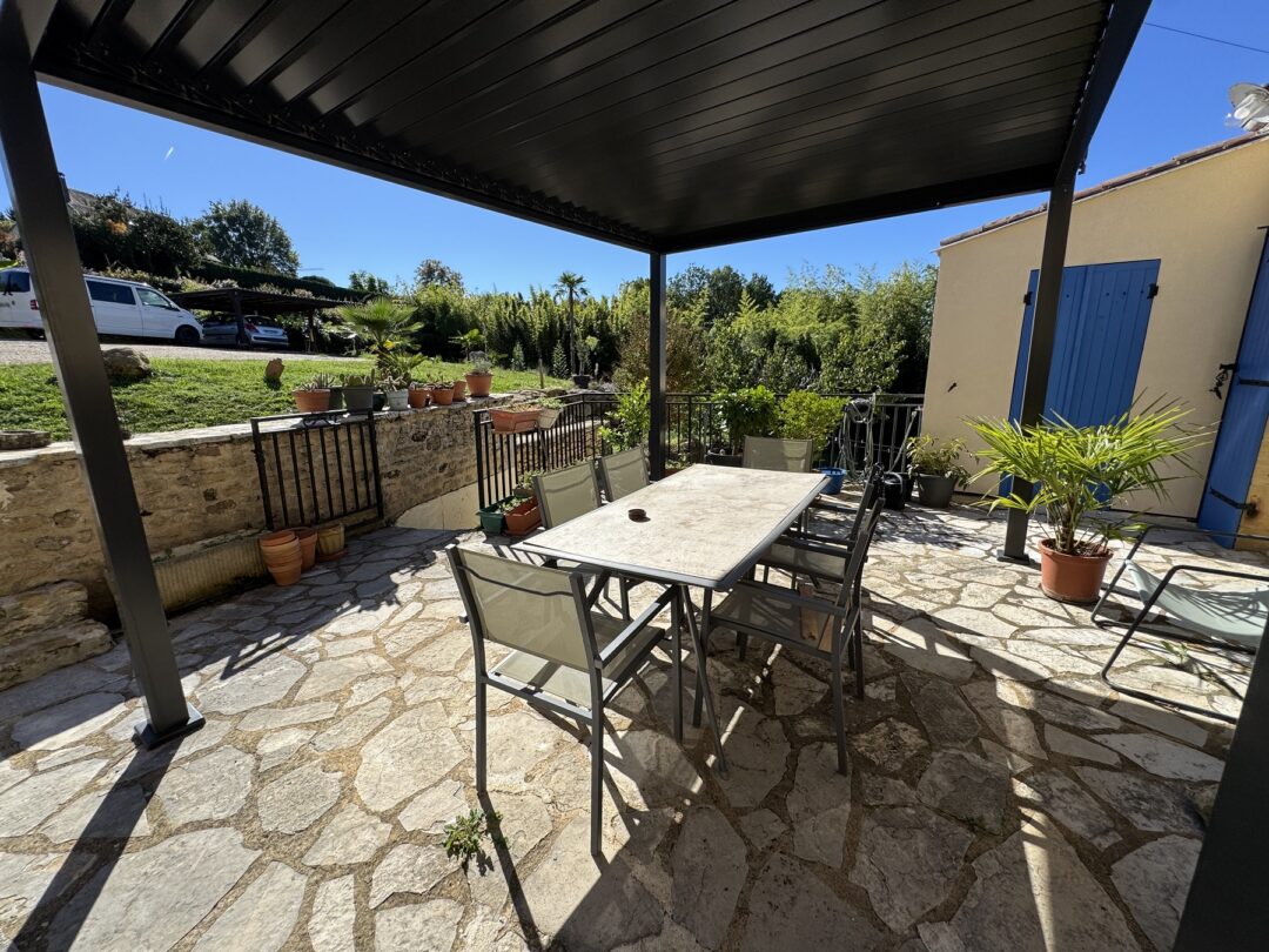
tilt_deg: -14.6
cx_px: 634
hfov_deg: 102.1
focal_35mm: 14
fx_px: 513
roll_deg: +1.0
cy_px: 476
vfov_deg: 85.7
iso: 50
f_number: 2.2
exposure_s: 1/1748
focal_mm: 2.22
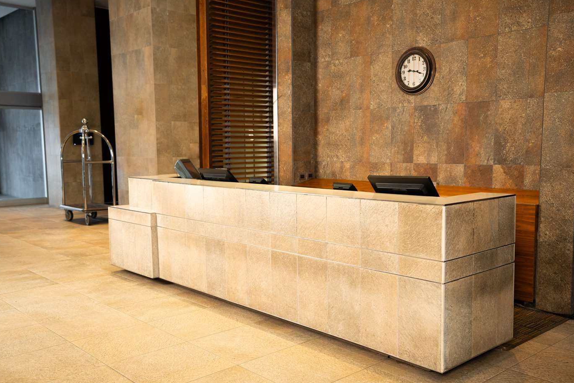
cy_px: 205
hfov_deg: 53.1
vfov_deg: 36.9
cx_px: 287
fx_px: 574
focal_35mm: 36
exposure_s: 1/60
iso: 500
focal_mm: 33
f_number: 2.8
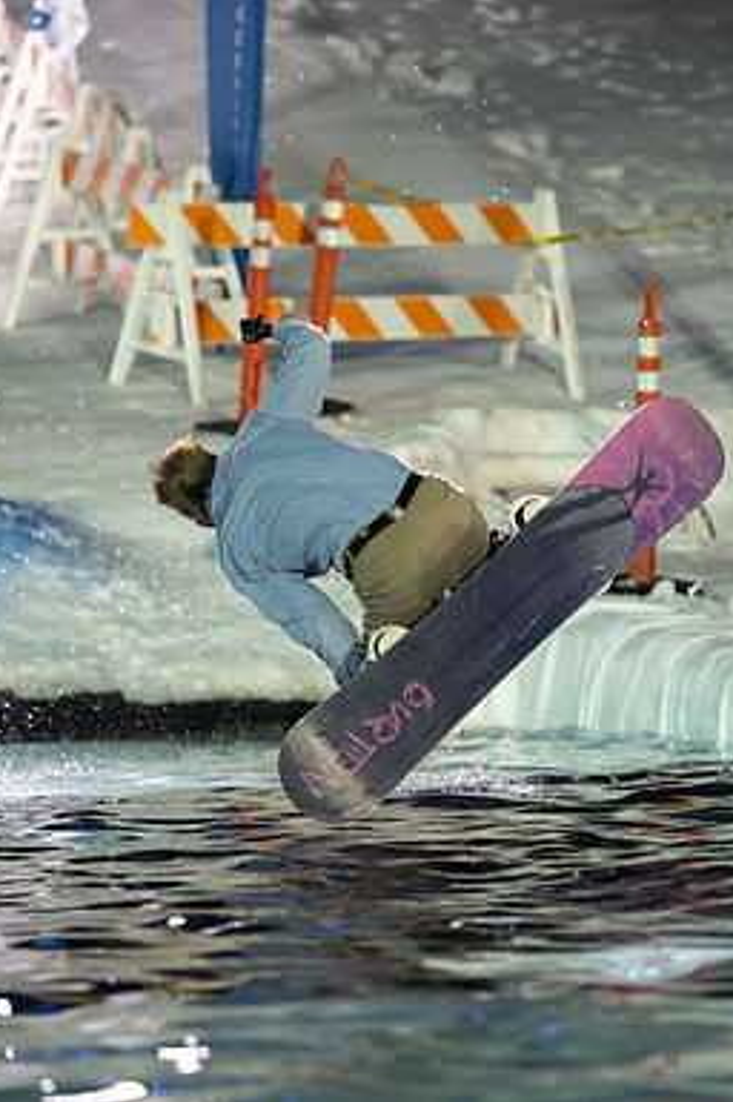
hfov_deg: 7.6
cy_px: 551
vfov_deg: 11.4
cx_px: 492
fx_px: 5538
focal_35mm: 181
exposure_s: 1/640
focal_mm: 120
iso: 1600
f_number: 2.8
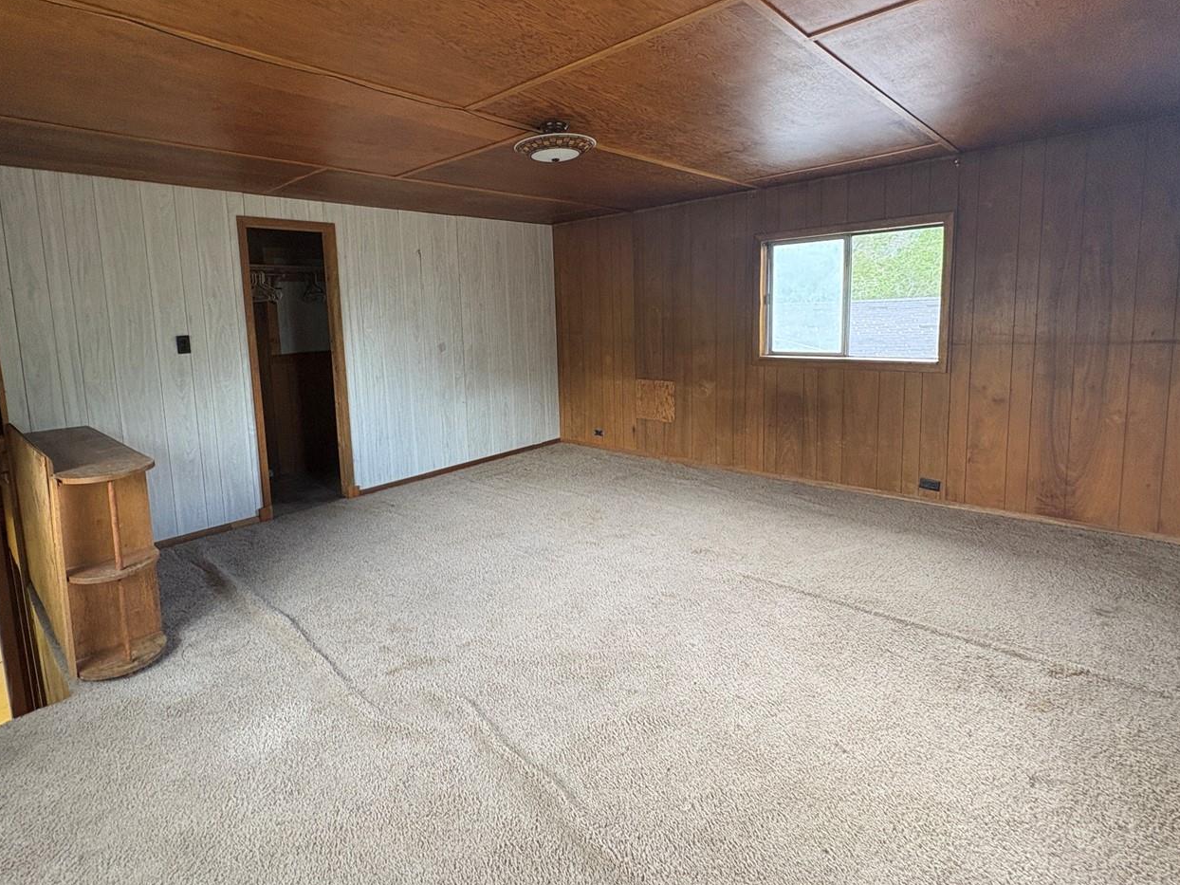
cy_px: 380
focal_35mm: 18
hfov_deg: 87.6
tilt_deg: -6.3
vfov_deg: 71.2
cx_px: 540
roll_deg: +2.4
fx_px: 614
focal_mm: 2.22
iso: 200
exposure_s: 1/62
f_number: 2.2
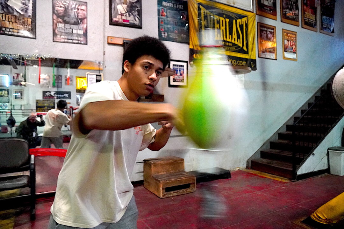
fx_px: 229
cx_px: 172
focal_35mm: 24
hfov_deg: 73.7
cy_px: 114
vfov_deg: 53.1
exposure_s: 1/60
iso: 6400
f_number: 4
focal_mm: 16
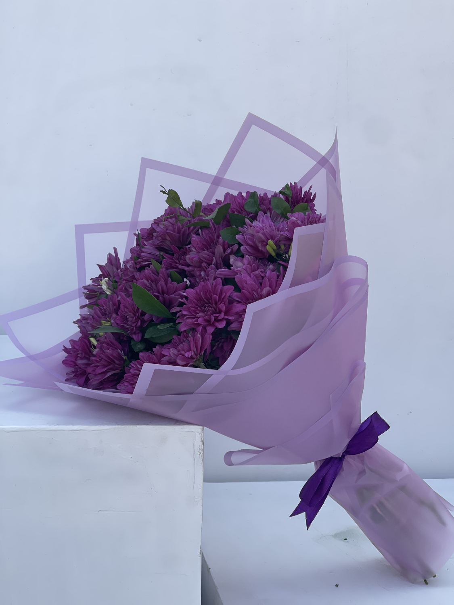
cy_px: 302
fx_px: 1119
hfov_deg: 22.9
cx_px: 227
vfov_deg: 30.3
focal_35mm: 64
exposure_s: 1/528
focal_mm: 7.5
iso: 20
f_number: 2.2
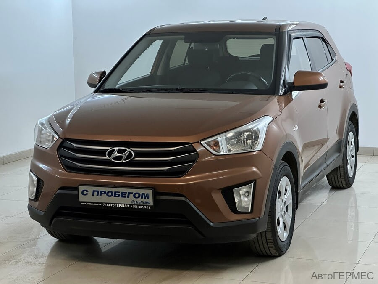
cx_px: 189
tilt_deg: -6.3
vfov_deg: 19.1
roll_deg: +0.6
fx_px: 841
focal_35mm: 77
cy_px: 142
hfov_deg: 25.3
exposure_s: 1/100
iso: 320
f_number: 2.8
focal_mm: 9
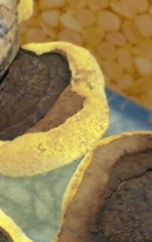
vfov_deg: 19.9
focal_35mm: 97
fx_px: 641
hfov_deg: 11.7
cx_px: -182
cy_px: 299
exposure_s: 1/33.3
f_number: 1.9
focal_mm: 5.52
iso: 250
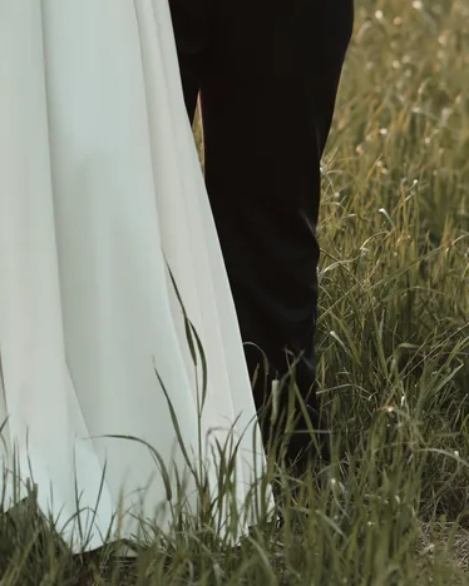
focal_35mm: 337
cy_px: -134
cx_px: 87
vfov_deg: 5.7
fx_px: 5851
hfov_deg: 4.6
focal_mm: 56
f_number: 1.8
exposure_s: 1/400
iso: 125
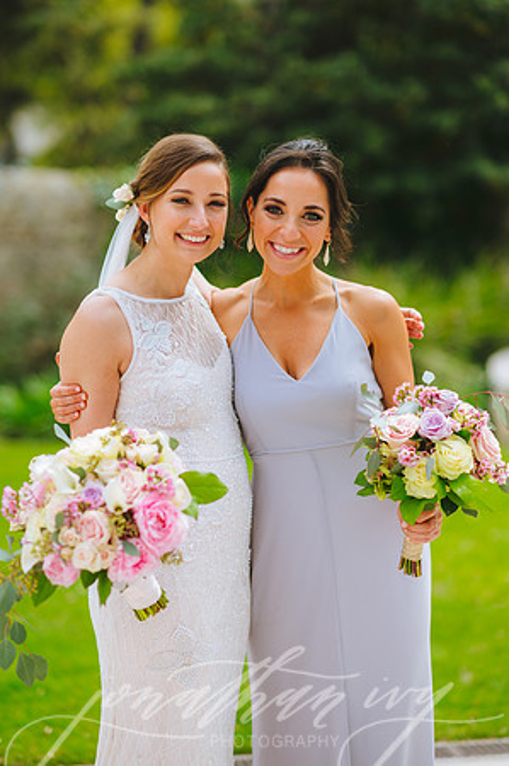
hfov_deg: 16.0
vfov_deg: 23.9
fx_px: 1807
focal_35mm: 85
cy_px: 383
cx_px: 254
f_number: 1.8
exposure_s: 1/2500
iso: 200
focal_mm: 85
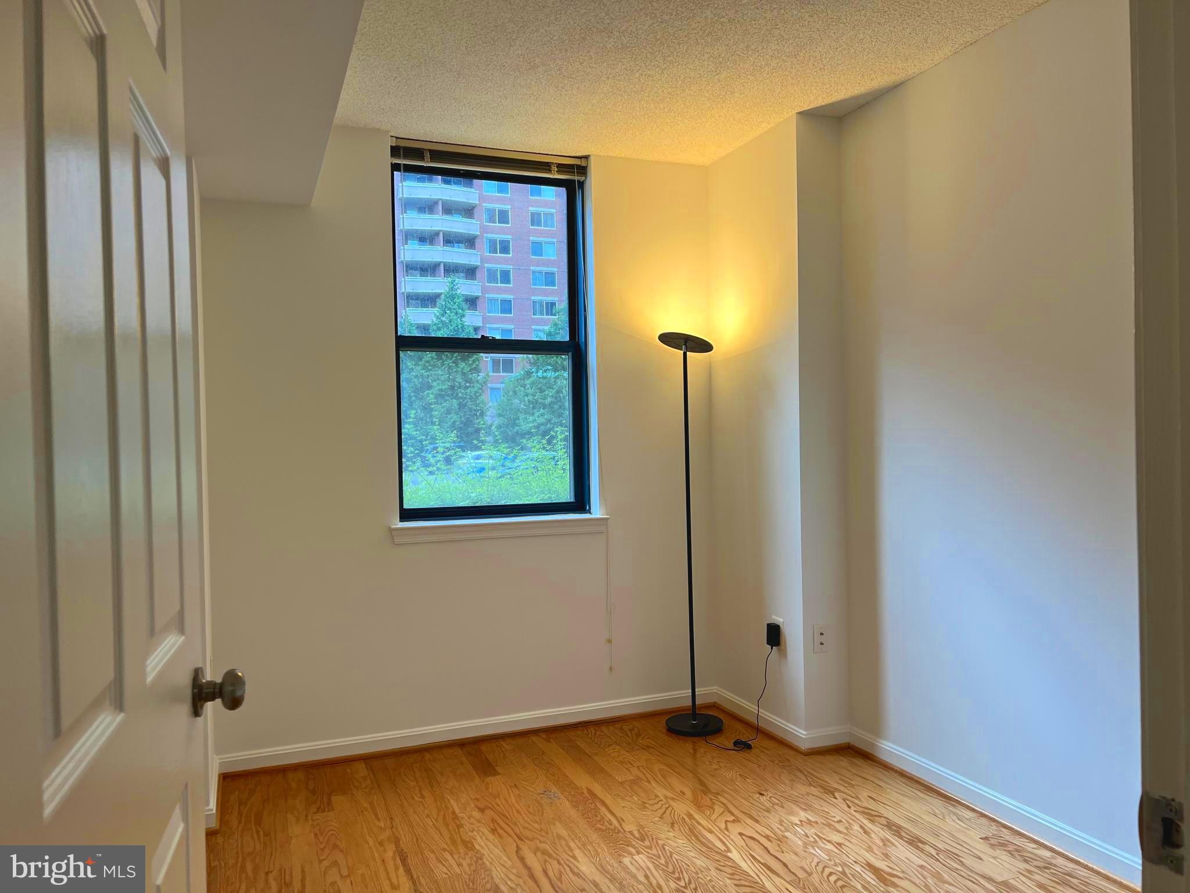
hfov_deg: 67.3
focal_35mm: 26
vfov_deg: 53.1
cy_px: 446
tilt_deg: -1.0
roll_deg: +1.3
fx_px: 894
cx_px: 595
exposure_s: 1/120
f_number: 1.5
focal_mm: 5.7
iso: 40
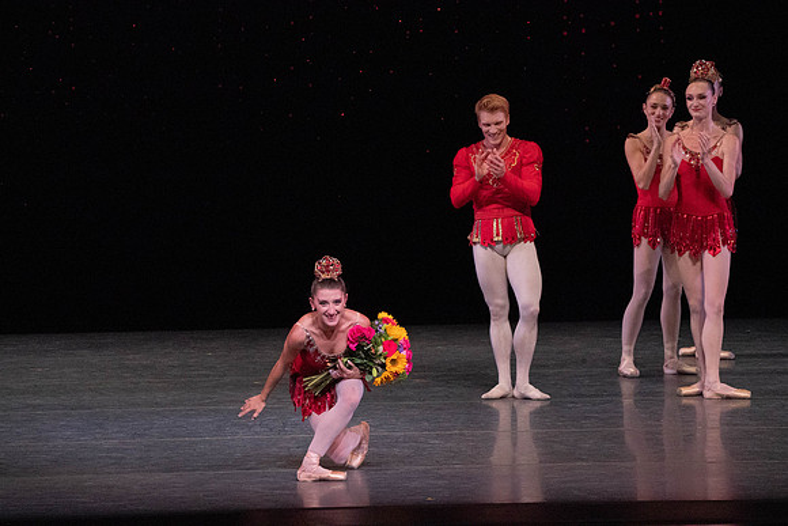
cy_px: 263
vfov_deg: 4.1
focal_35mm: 336
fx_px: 7356
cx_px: 394
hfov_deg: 6.1
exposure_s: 1/500
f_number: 14
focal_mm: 336
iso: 16000
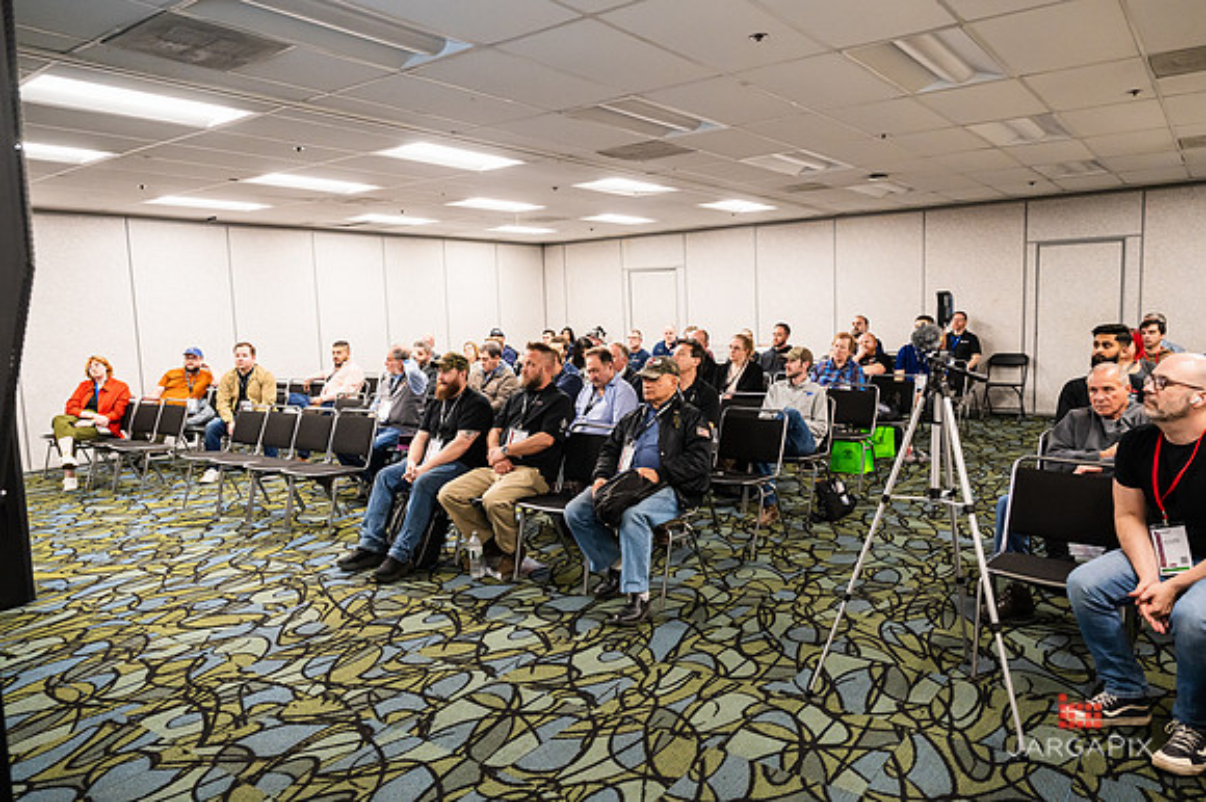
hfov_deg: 71.7
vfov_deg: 51.3
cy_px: 401
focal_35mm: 25
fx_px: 835
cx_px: 603
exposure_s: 1/200
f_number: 4
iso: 2500
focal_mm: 24
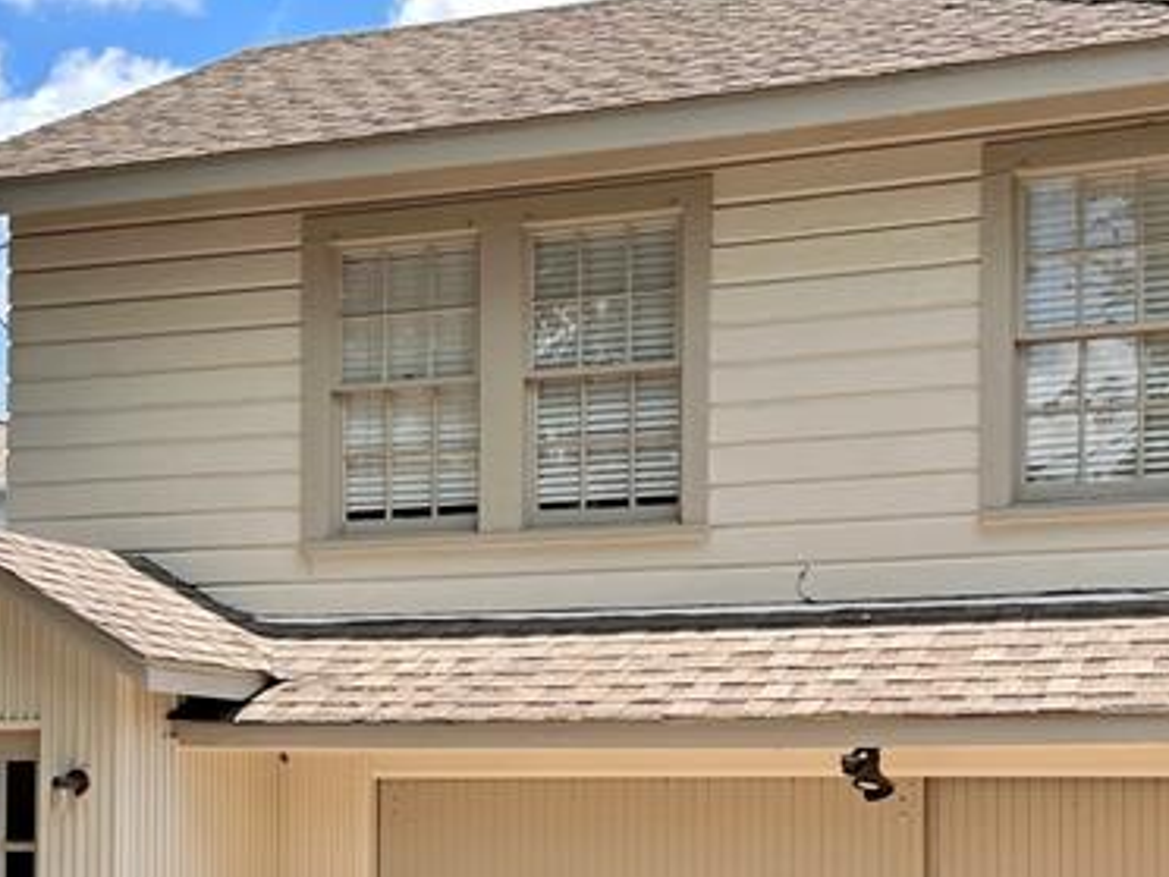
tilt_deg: +1.9
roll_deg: -1.0
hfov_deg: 29.4
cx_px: 644
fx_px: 2229
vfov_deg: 21.8
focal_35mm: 66
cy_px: 751
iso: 80
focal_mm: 6.86
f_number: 1.78
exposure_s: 1/1009
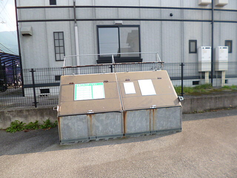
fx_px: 164
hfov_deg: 71.6
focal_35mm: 24
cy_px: 89
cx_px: 118
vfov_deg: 56.8
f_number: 2.5
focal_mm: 4.3
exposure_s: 1/500
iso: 100
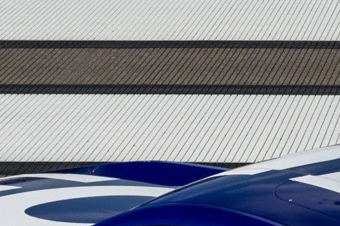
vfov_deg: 5.3
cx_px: 469
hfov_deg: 8.1
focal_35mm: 252
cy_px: 556
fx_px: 2376
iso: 100
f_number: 6.3
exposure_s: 1/200
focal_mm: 31
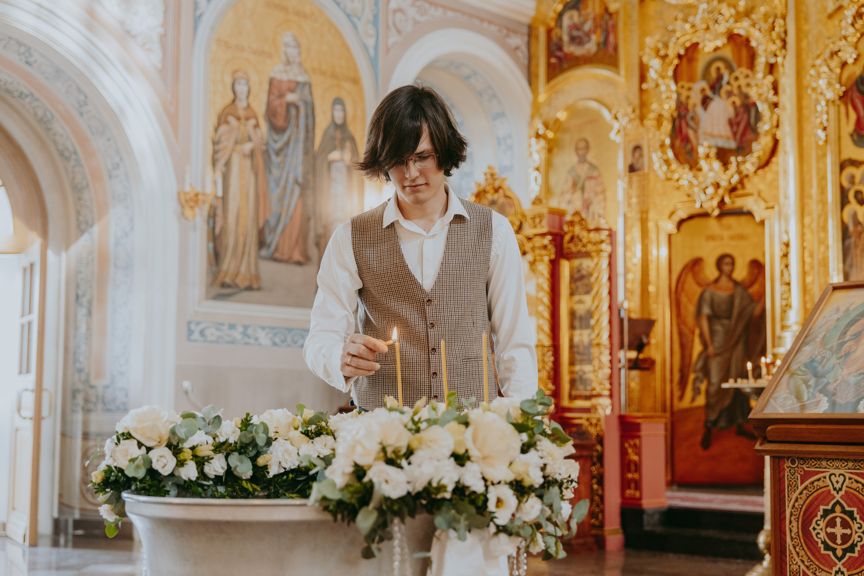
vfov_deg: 28.1
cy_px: 288
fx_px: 1152
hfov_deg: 41.1
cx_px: 432
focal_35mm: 48
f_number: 2.8
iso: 1250
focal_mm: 48
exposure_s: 1/125
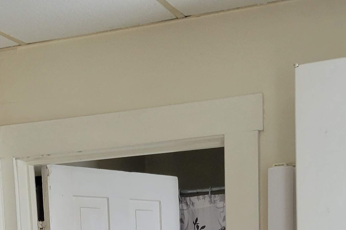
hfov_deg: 23.3
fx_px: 836
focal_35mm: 87
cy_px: 408
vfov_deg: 14.0
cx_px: 122
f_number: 1.8
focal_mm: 5.4
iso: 160
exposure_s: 1/120
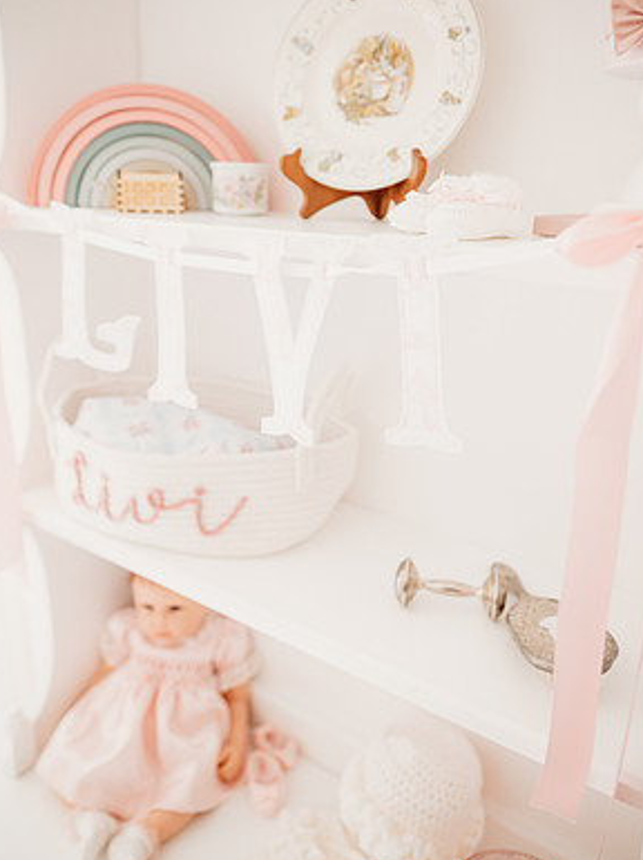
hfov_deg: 51.3
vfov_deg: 65.1
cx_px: 322
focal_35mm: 27
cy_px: 373
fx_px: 670
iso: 1600
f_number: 2.8
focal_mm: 24
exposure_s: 1/200
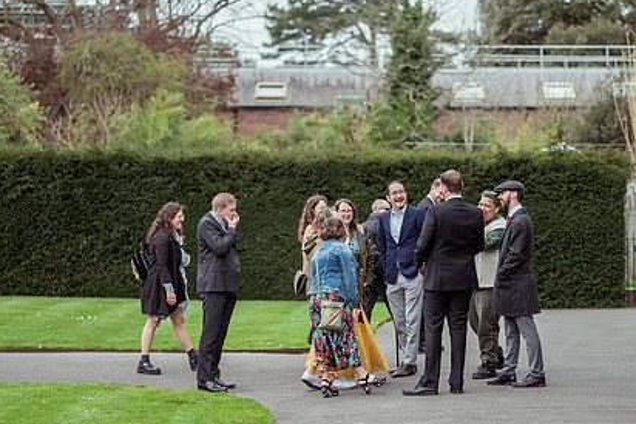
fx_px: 2138
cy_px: 178
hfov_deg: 16.9
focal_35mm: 121
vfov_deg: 11.3
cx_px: 357
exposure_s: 1/3200
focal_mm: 85
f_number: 1.8
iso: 110
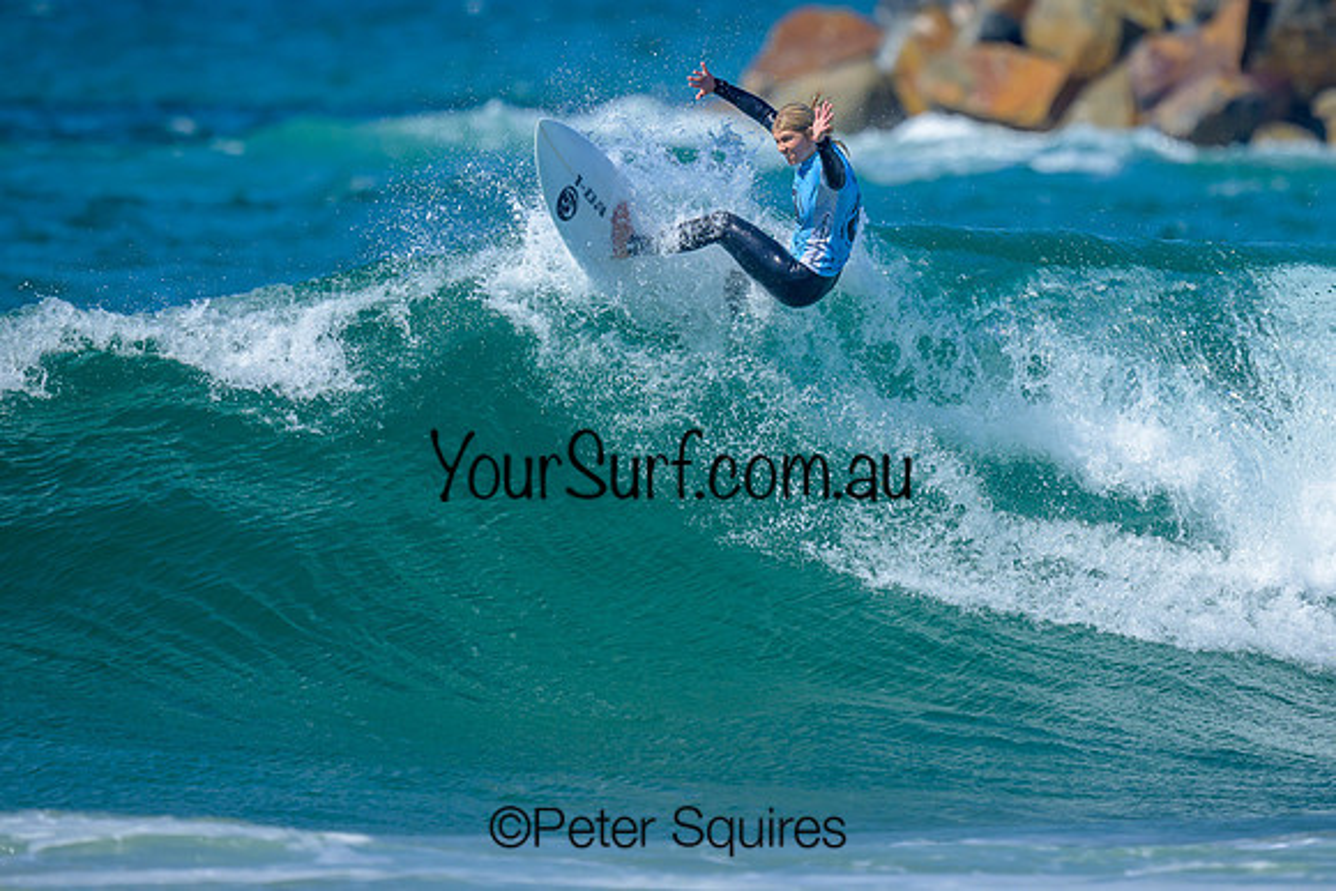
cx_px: 917
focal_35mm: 1098
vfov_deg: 1.3
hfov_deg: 1.9
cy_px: 306
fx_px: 40761
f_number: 6.3
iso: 220
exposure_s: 1/2000
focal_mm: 800
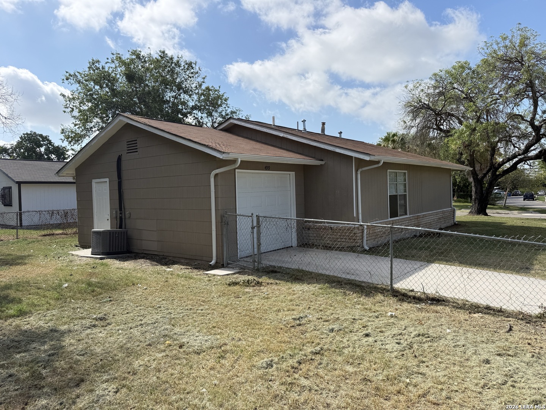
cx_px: 273
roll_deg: +1.3
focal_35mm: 24
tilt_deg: -0.3
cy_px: 205
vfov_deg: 56.8
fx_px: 379
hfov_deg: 71.6
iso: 80
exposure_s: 1/4673
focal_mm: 6.76
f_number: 1.78
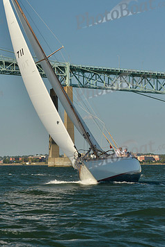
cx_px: 39
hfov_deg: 8.8
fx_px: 1067
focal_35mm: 155
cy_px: 58
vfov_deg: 13.2
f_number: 7.1
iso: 400
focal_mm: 95
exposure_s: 1/1250
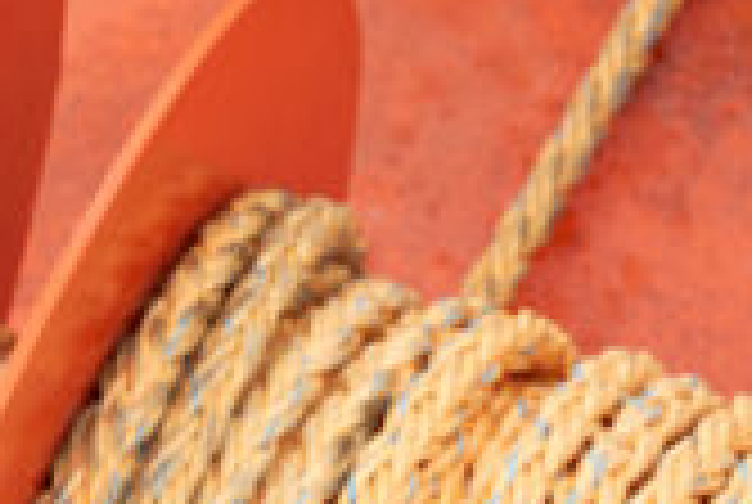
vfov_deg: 2.5
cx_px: -419
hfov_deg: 3.7
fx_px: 11530
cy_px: 862
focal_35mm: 551
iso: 400
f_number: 5.6
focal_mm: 120
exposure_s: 1/1000
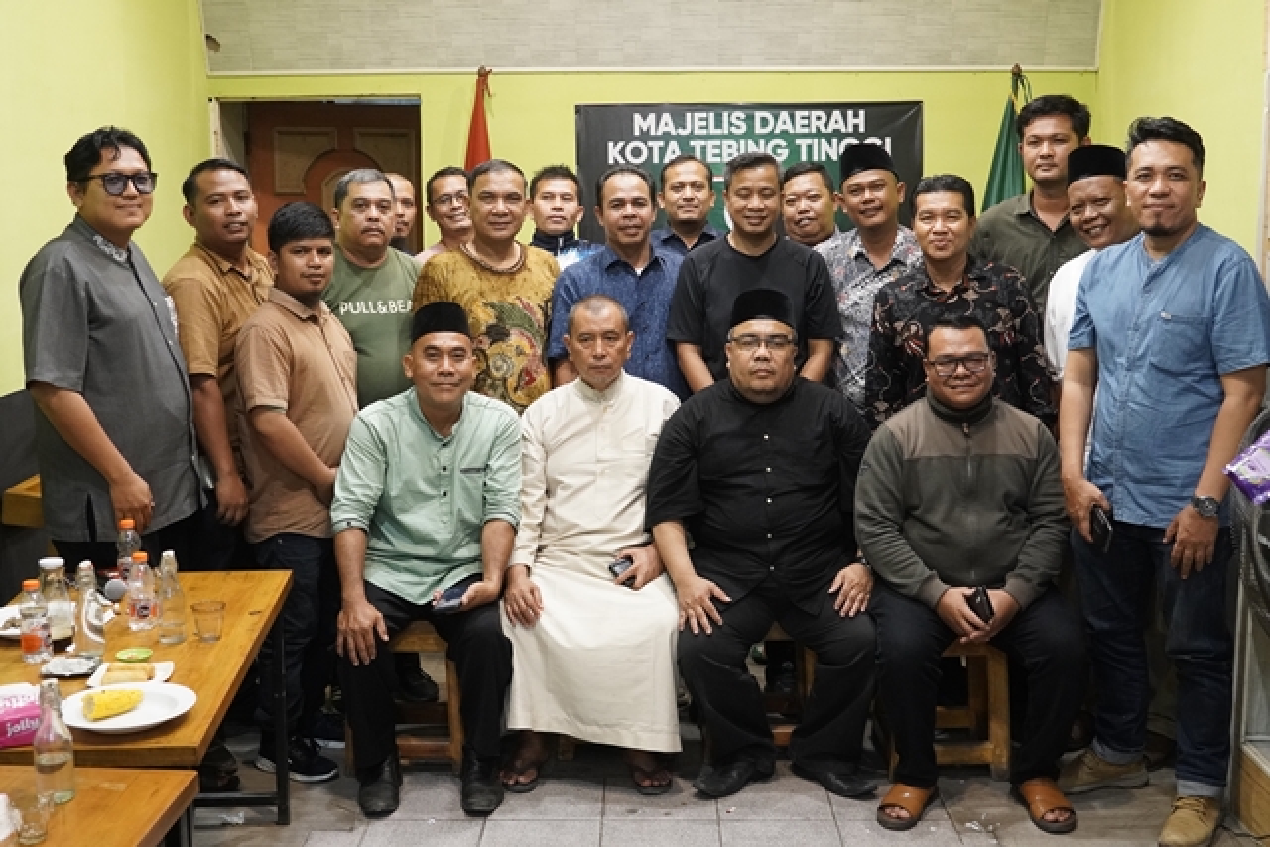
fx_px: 1429
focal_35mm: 40
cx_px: 635
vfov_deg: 33.0
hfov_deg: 47.9
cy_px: 424
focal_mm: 27
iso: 3200
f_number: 4
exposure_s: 1/60
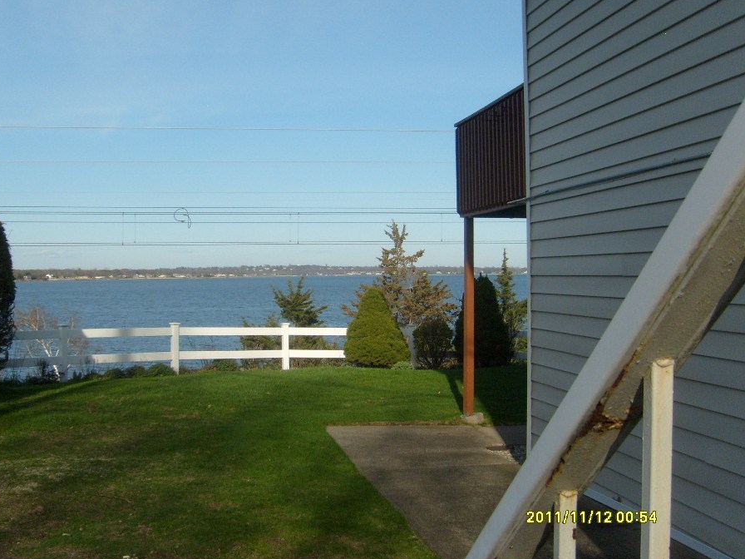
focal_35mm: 40
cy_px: 264
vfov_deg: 35.9
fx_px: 861
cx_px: 320
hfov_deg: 46.7
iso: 80
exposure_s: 1/350
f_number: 7.1
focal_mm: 5.8
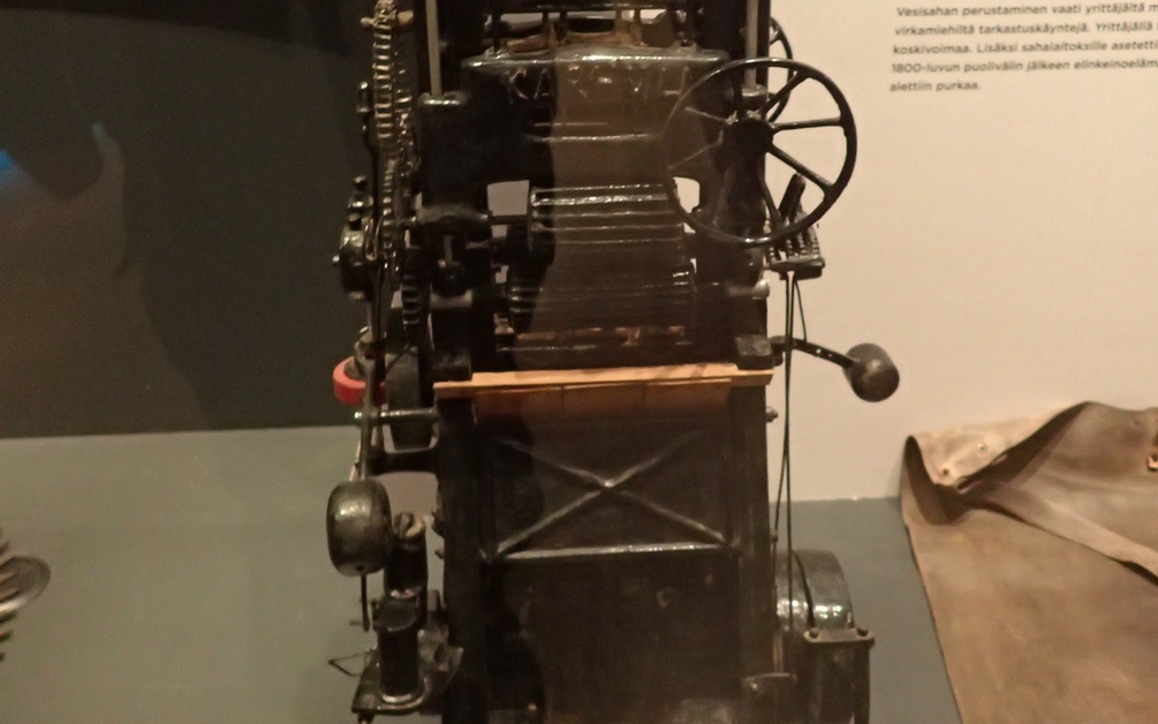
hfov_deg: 54.0
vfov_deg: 34.8
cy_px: 209
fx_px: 1136
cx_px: 588
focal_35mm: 36
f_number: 2
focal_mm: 4.5
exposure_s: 1/25
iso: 800
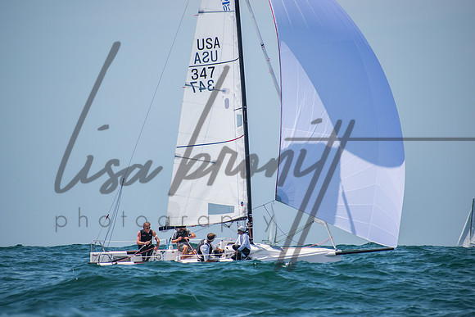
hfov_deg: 5.6
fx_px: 4894
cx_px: 238
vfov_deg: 3.7
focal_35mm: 371
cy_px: 158
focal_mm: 240
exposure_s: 1/1000
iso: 200
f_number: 6.3
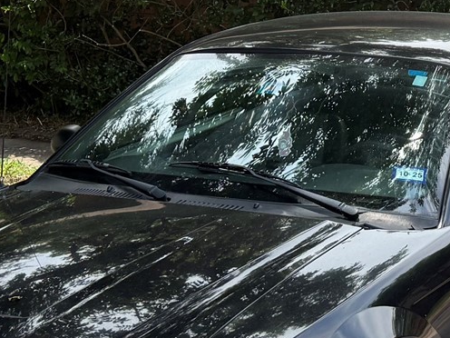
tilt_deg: +0.4
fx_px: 1287
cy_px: -136
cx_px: 340
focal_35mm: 99
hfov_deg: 19.7
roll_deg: -0.7
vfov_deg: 14.2
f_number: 1.78
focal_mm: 6.76
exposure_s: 1/1812
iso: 100
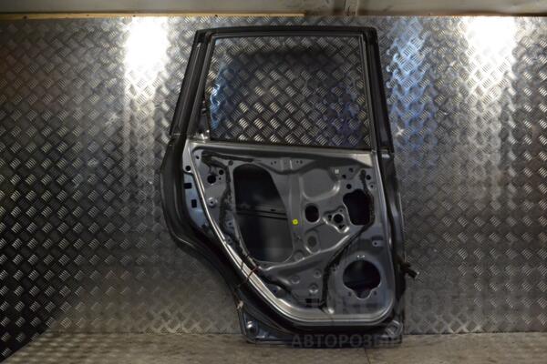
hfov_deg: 46.4
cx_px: 274
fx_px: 638
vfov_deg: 31.9
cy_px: 182
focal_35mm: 42
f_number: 10
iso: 3200
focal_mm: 28
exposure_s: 1/400
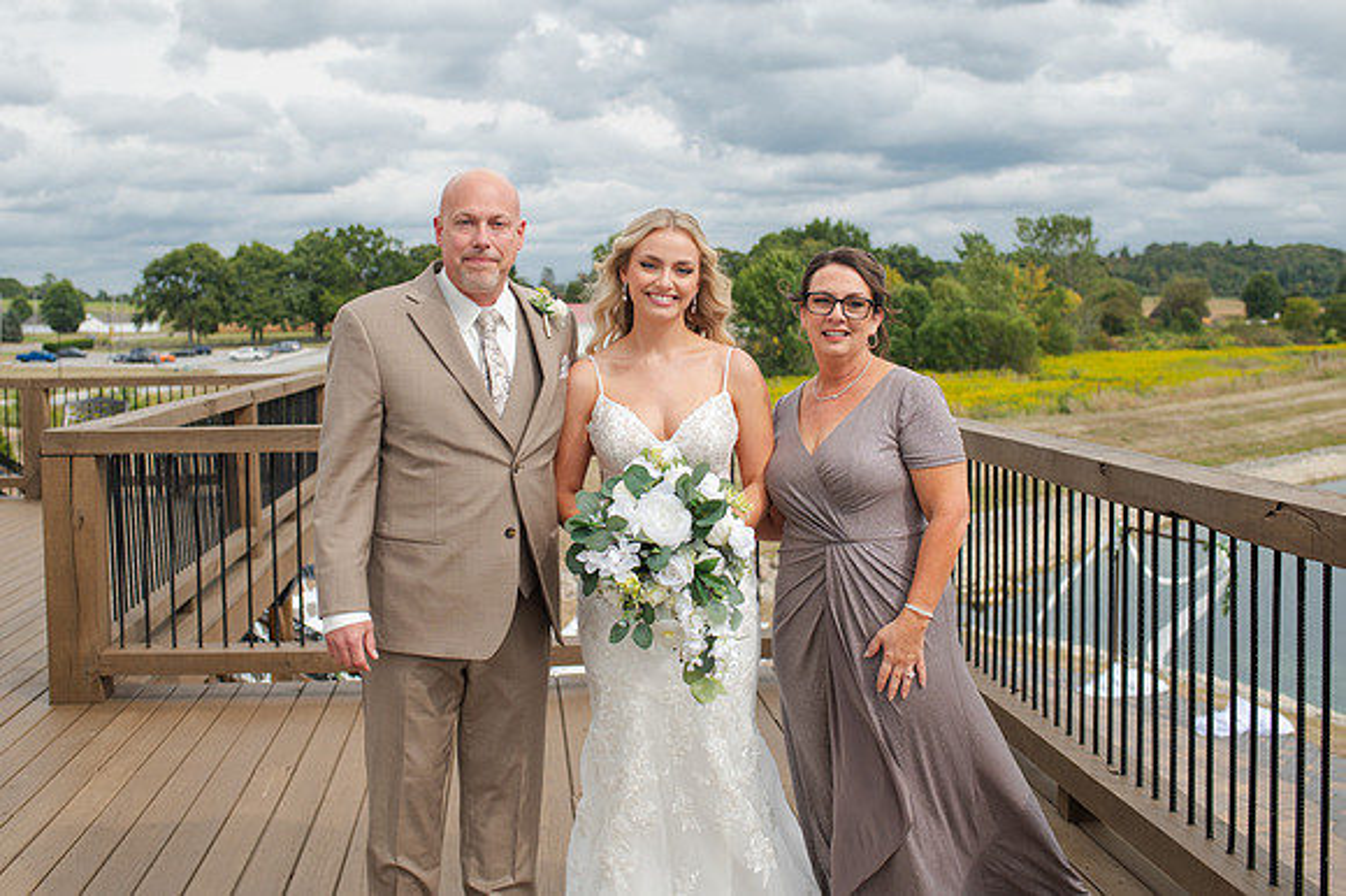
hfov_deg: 48.1
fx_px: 1507
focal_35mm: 40
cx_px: 631
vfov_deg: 33.0
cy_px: 380
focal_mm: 35
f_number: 3.5
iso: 100
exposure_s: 1/1000
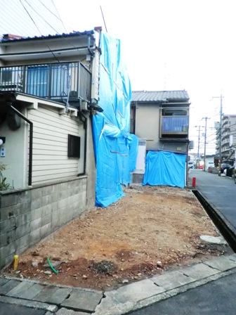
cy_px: 158
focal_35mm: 26
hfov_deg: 53.1
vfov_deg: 67.3
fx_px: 236
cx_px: 118
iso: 800
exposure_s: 1/40
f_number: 2.8
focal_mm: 4.7
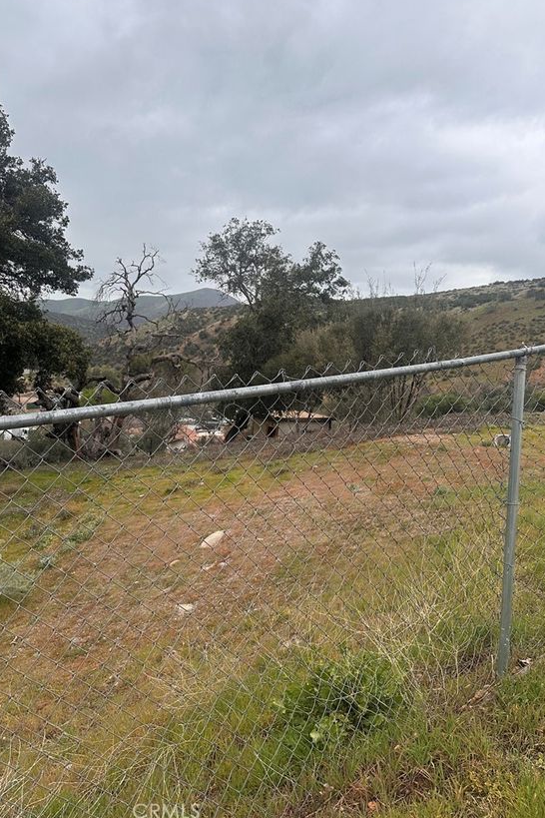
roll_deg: -5.7
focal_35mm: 26
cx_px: 279
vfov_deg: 69.4
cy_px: 397
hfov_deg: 49.5
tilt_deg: -6.4
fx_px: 590
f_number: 1.78
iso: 80
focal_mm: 6.86
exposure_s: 1/2155
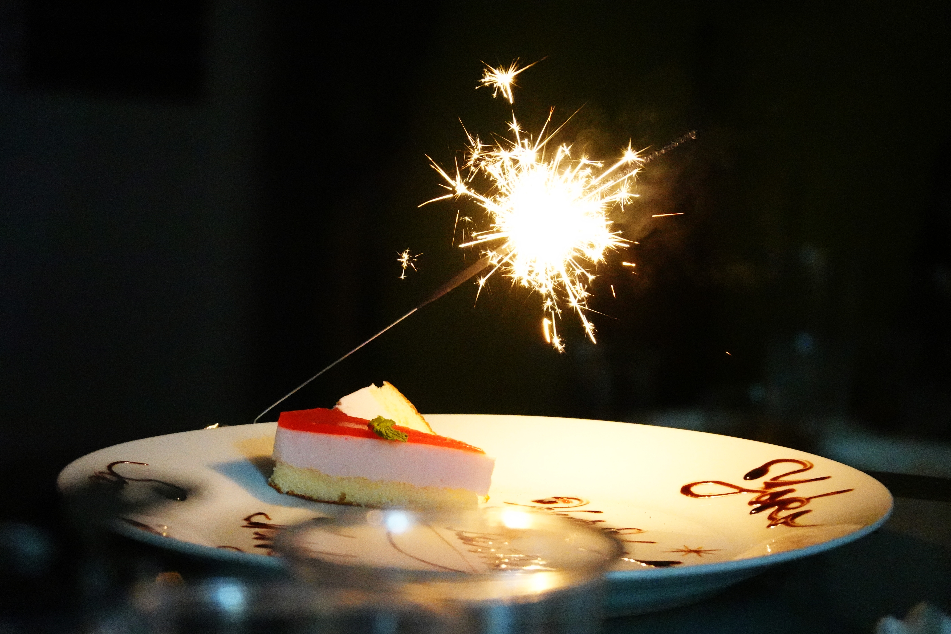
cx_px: 476
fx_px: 5283
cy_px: 317
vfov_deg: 6.9
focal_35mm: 200
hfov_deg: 10.3
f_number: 4.5
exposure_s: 1/125
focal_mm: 72
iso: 6400
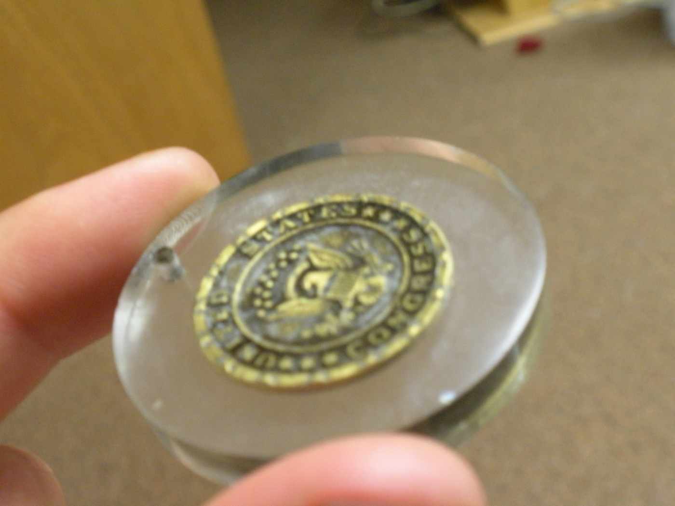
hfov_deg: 36.8
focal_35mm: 52
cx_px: 338
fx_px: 1014
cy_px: 253
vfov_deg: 28.0
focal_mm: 9.1
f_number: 4.4
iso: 400
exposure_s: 1/12.2
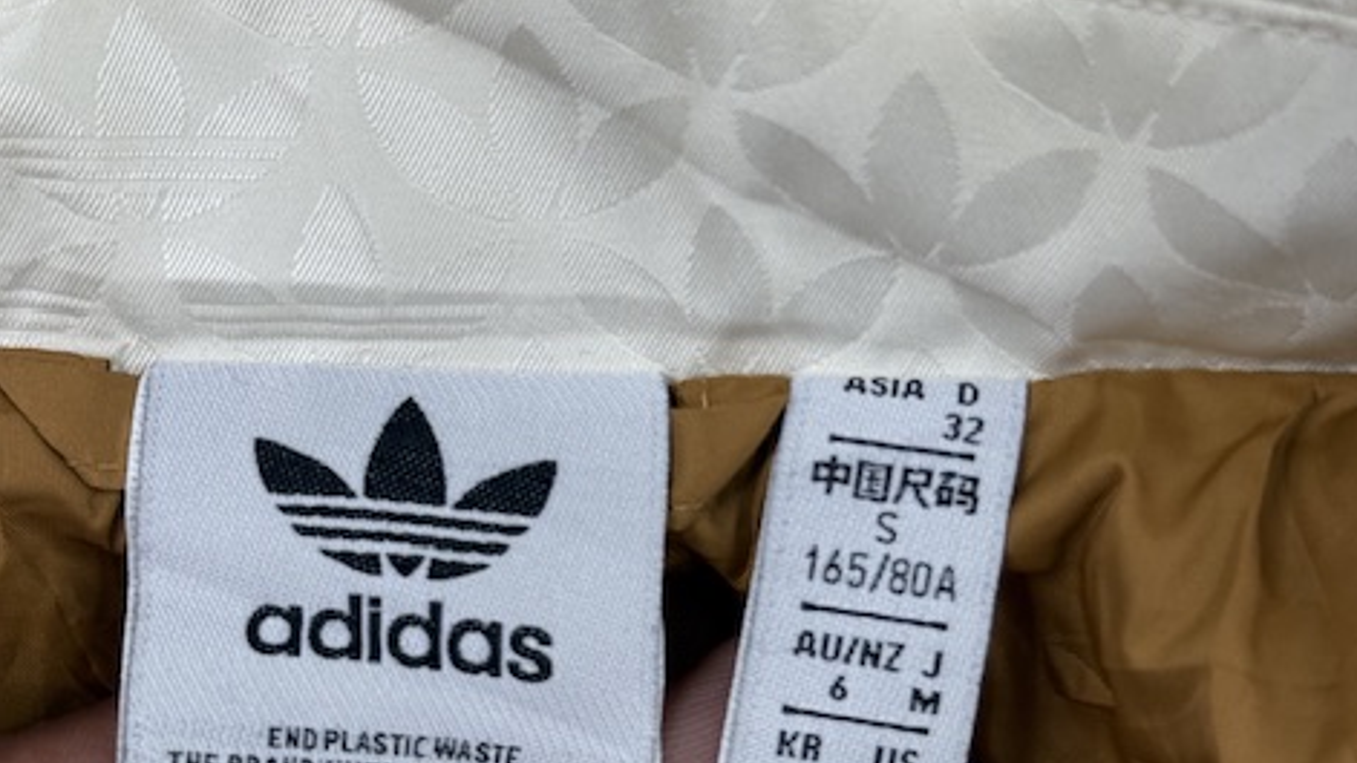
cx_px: 686
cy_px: 426
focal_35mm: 71
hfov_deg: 29.7
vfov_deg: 17.0
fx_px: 2555
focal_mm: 6.76
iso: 64
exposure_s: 1/377
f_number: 1.78
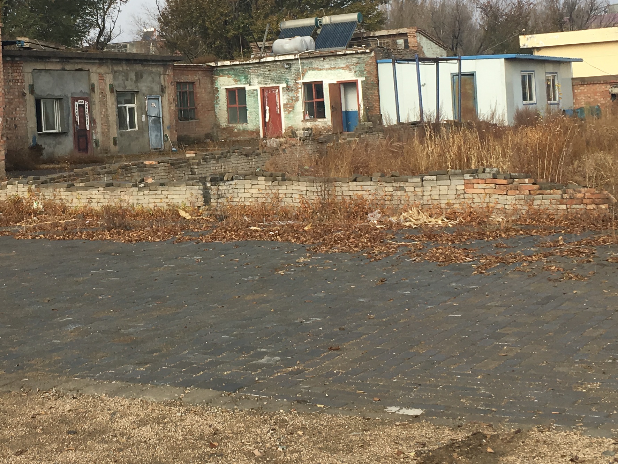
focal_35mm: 66
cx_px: 153
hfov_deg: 28.9
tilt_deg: +3.1
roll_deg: +2.4
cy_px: 97
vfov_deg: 22.0
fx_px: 1178
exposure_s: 1/974
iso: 25
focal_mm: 4.15
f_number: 2.2
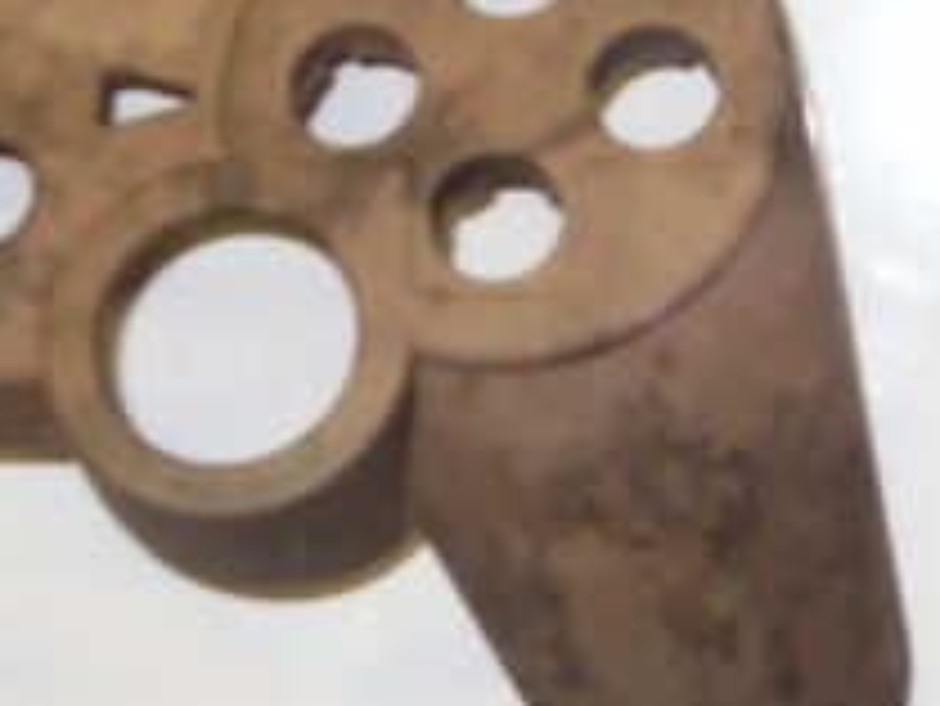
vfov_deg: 11.1
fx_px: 3641
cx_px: 1061
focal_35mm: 134
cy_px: 288
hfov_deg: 14.3
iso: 100
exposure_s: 1/45
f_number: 2.8
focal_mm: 6.3
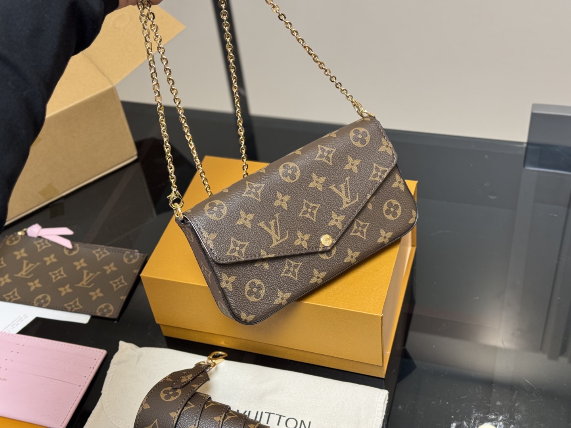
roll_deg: +8.8
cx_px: 286
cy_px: 214
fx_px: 792
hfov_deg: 39.7
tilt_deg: -44.4
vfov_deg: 30.3
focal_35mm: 48
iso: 200
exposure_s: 1/60
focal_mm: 6.76
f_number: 1.78
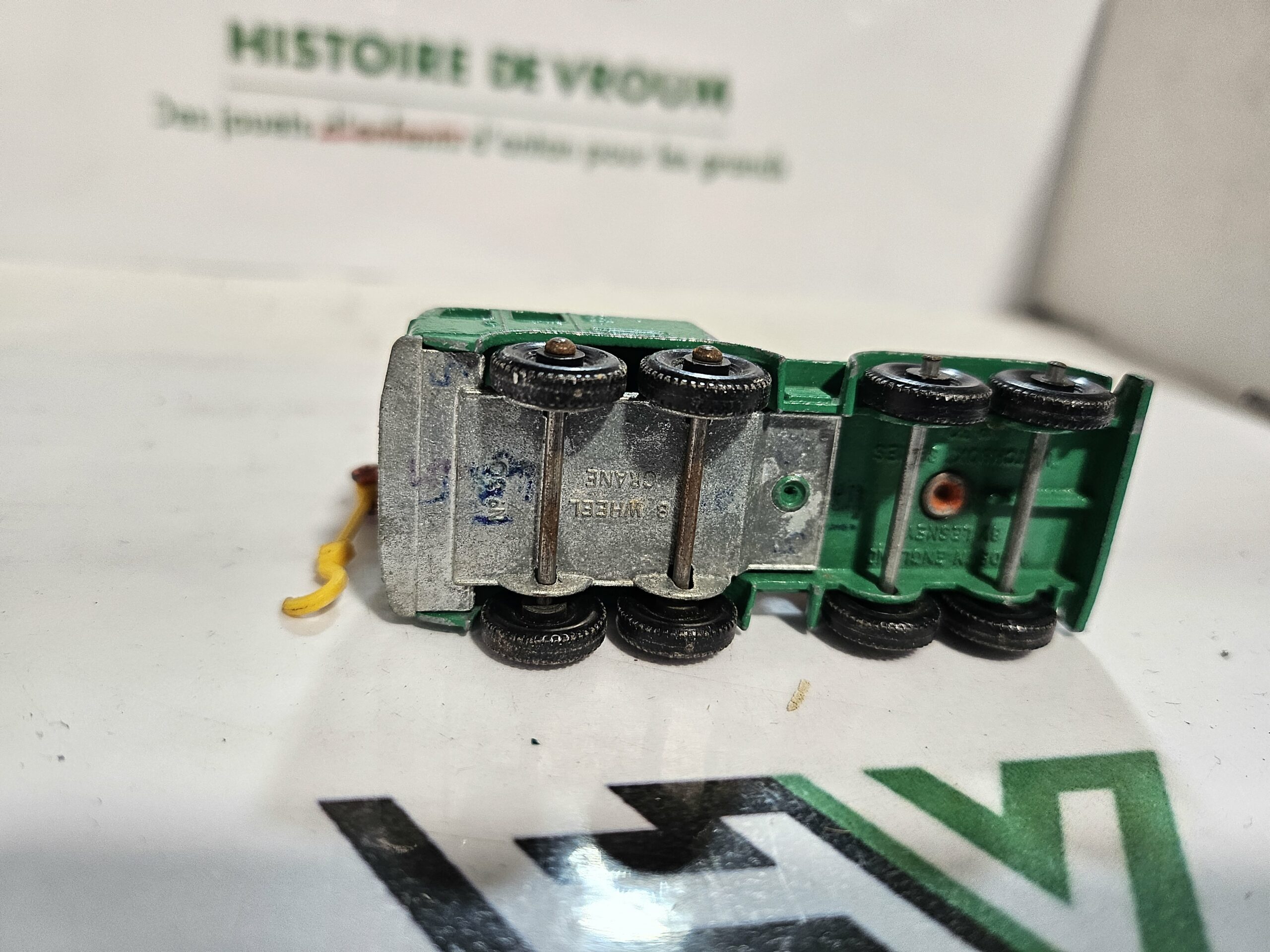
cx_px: 635
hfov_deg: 71.6
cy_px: 476
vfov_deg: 56.8
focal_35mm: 24
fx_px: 881
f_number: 1.8
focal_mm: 5
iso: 160
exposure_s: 1/100
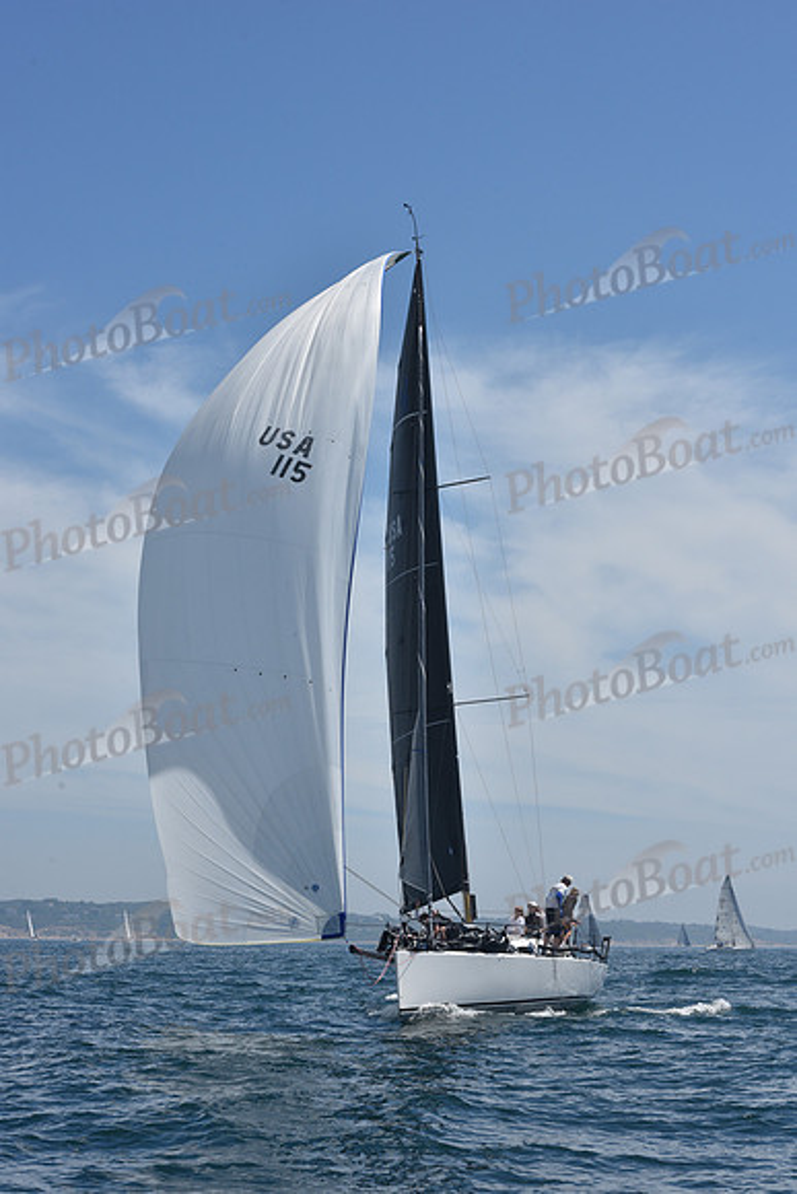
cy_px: 597
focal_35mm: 70
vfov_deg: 28.8
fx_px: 2323
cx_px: 398
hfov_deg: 19.5
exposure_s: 1/800
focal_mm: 70
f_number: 11
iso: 250
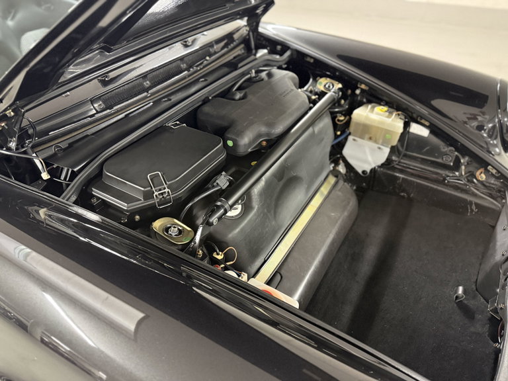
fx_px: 352
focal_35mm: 24
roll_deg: +2.4
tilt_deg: -38.5
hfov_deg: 71.6
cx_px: 254
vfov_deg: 56.8
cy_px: 190
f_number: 1.78
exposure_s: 1/33
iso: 800
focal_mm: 6.76
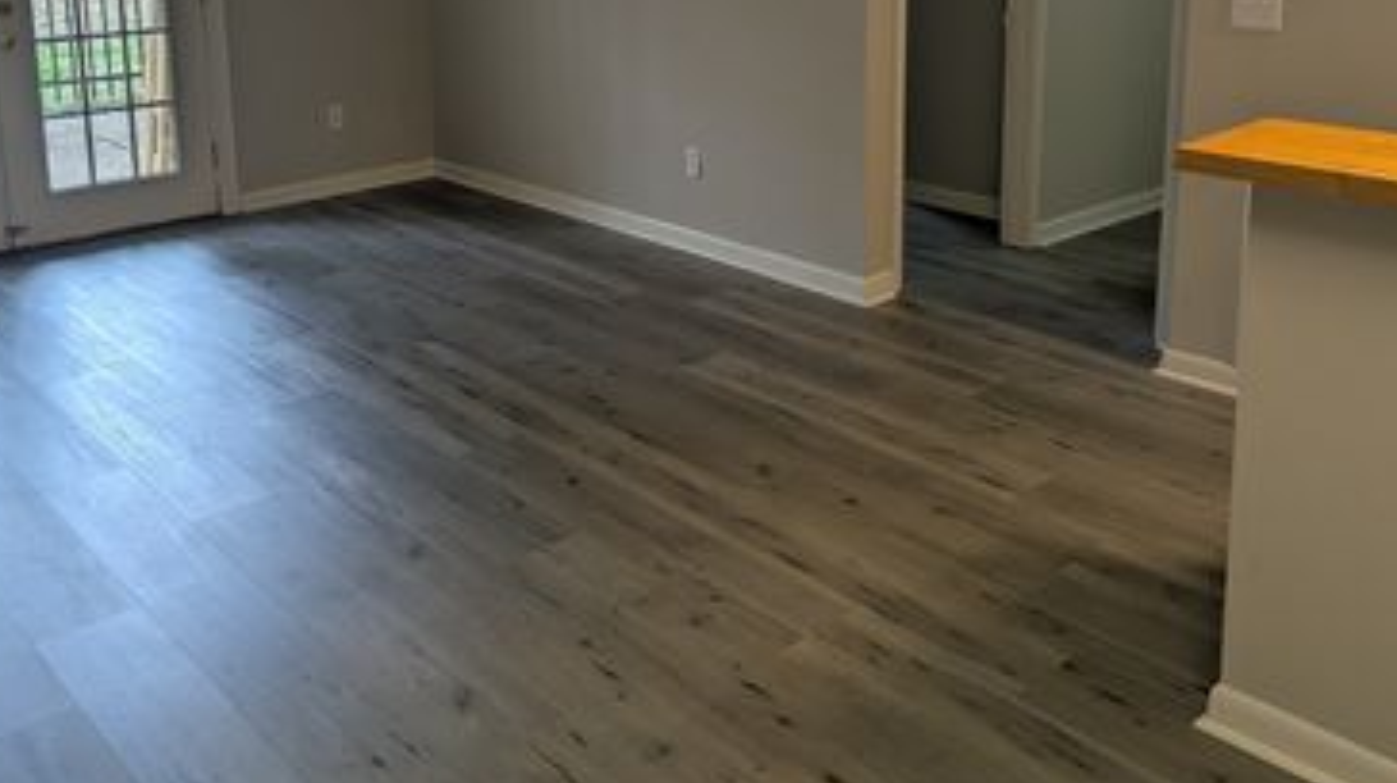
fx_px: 1332
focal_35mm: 36
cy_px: 138
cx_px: 656
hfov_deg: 55.3
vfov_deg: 31.7
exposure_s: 1/120
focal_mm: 6.81
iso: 81
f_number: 1.85
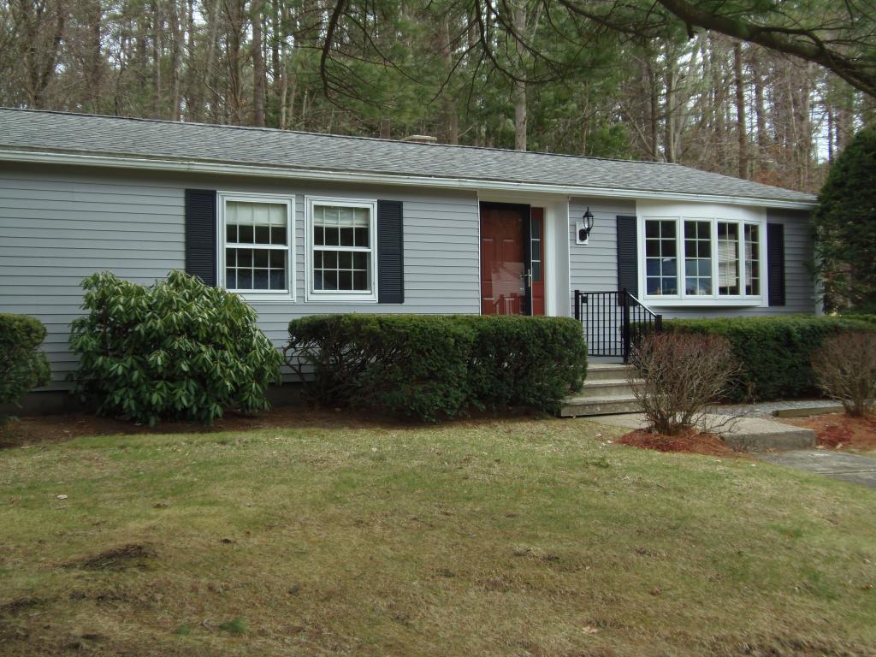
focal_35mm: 42
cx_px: 438
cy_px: 328
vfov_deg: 34.3
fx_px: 1063
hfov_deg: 44.8
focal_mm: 7.8
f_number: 3.6
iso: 64
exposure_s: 1/100
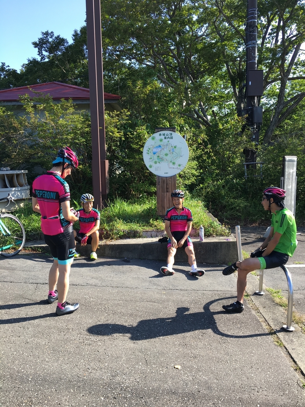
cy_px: 204
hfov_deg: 48.2
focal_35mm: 29
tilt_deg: -5.5
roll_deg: +0.9
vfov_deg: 61.7
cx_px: 152
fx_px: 341
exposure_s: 1/371
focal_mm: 4.15
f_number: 2.2
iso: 25
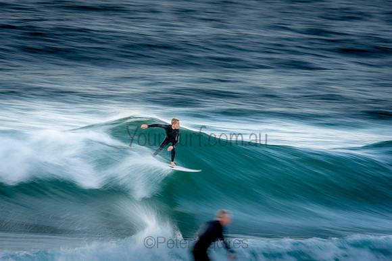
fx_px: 8168
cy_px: 130
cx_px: 196
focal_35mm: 750
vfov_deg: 1.8
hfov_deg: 2.7
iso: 100
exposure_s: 1/15
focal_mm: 500
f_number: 13
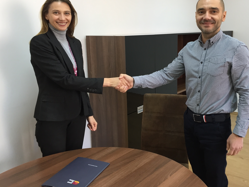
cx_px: 148
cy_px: 77
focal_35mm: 35
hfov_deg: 52.3
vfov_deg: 40.6
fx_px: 252
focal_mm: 4.15
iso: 50
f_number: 2.2
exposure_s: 1/33
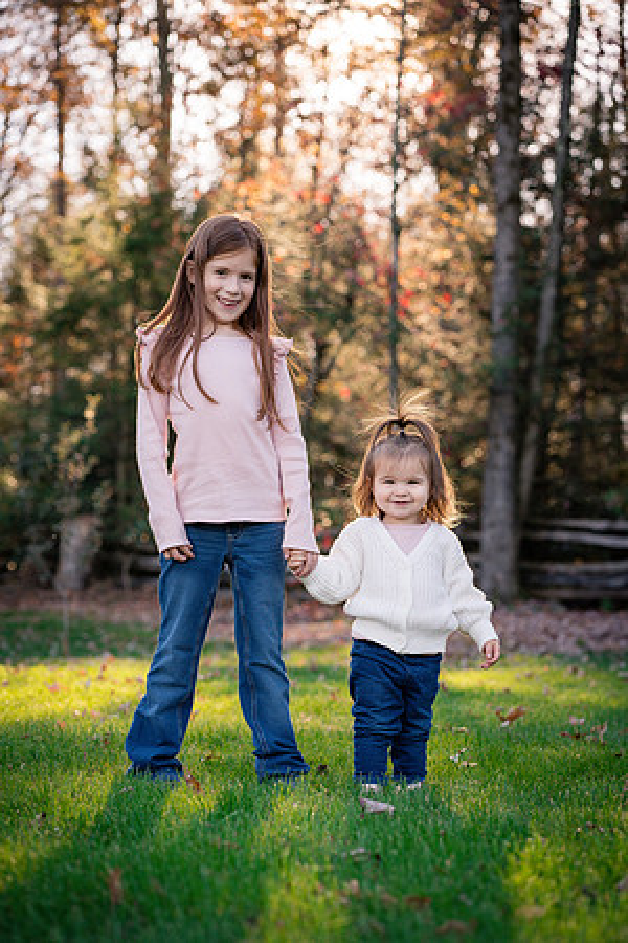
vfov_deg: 23.9
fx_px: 2224
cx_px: 314
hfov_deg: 16.1
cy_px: 472
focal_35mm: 85
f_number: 4
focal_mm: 85
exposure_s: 1/500
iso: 320
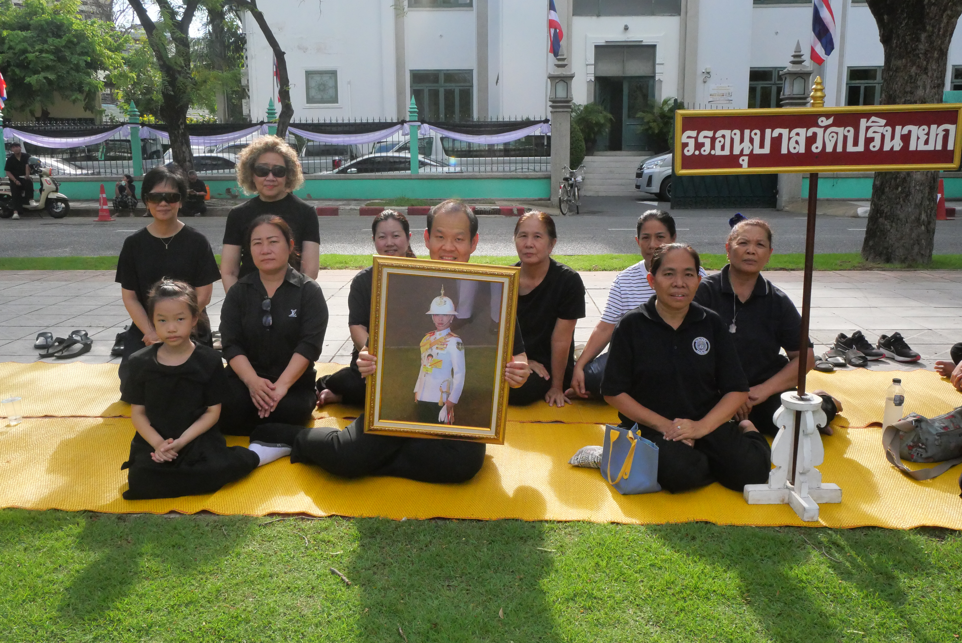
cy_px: 322
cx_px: 481
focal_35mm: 31
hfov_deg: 60.3
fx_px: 829
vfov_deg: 42.4
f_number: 11
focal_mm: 15
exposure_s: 1/1000
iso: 3200
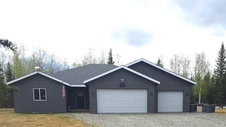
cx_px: 140
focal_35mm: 45
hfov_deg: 45.1
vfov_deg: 24.9
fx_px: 270
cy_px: 136
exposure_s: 1/312
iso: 12
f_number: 1.7
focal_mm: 6.25
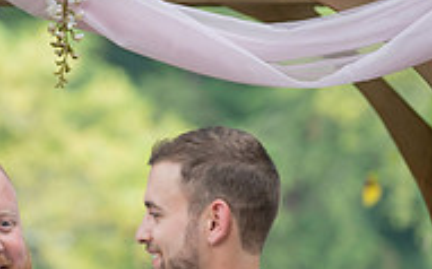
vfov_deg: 2.7
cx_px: -102
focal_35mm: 477
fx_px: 5611
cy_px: 286
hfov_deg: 4.4
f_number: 4
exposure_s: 1/200
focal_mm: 139
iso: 320
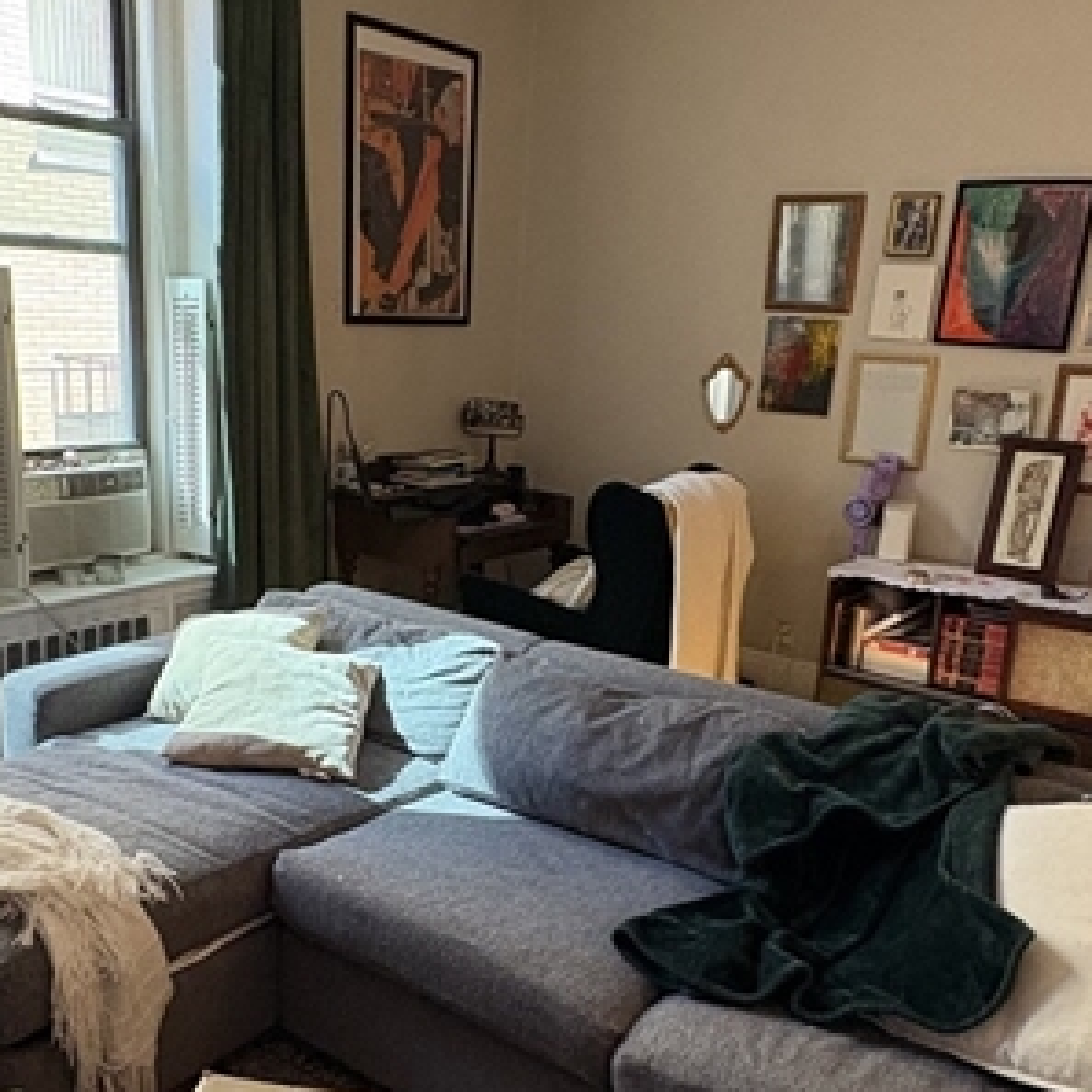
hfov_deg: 50.9
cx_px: 471
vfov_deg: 50.9
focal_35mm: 32
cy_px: 629
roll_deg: -0.6
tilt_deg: -15.3
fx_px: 1142
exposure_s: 1/60
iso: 400
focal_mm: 2.22
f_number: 2.2
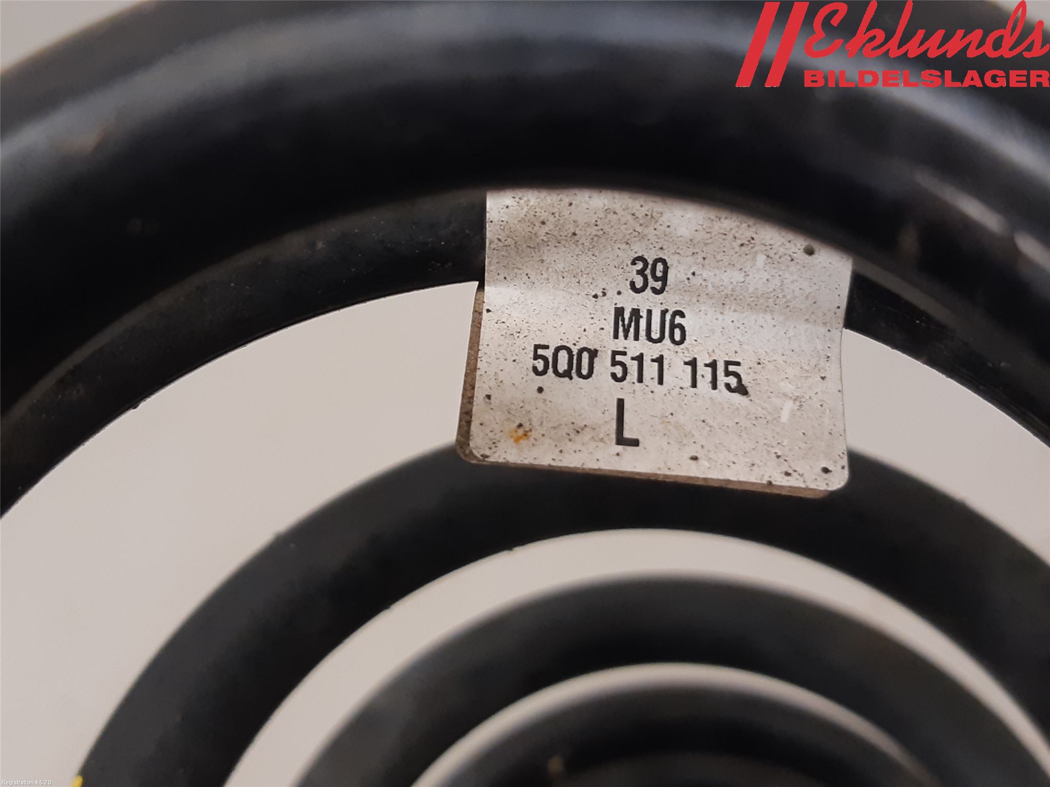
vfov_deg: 53.1
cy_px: 394
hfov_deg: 67.3
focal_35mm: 26
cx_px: 525
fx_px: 789
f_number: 1.7
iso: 160
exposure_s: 1/50
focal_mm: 3.93
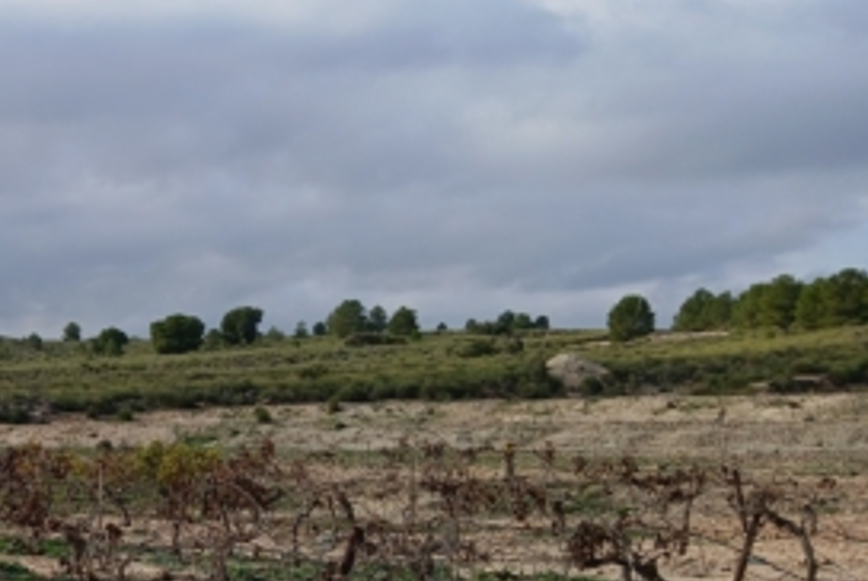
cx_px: -41
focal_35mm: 58
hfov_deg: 31.3
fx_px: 1400
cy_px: 453
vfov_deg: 23.1
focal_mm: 3.98
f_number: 1.8
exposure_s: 1/673
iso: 20
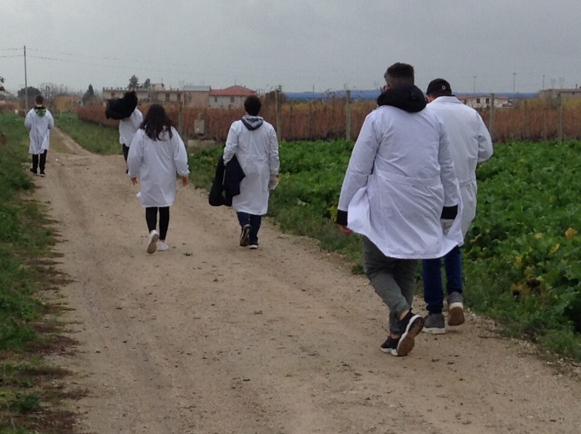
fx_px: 1458
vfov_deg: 16.9
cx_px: 279
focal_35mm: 87
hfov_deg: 22.5
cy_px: 308
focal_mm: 3.3
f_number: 2.4
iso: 25
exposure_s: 1/285
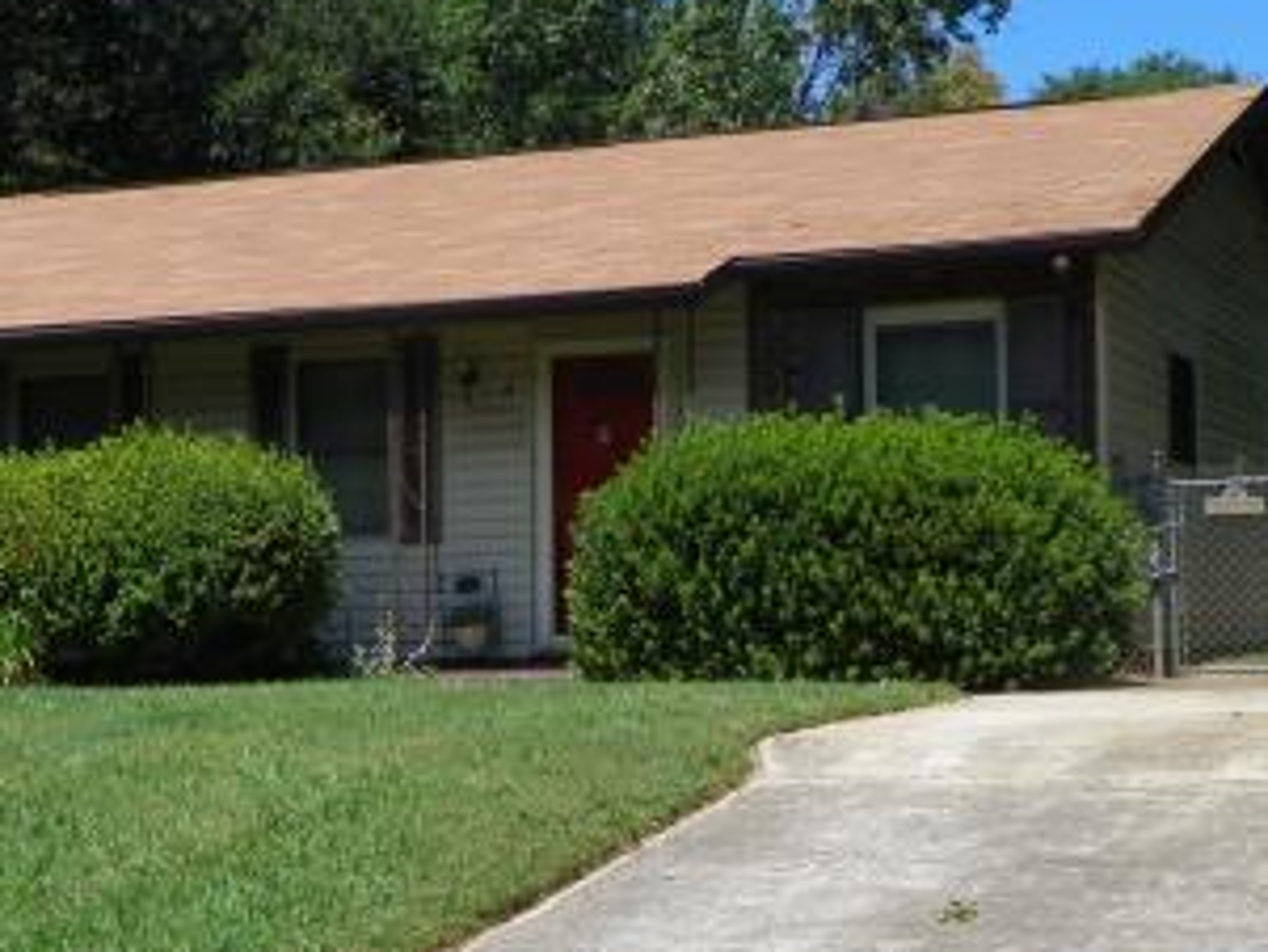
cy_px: 653
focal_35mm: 77
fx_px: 2822
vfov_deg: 19.1
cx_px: 514
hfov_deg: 25.3
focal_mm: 7.1
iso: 64
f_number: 5.6
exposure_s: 1/320
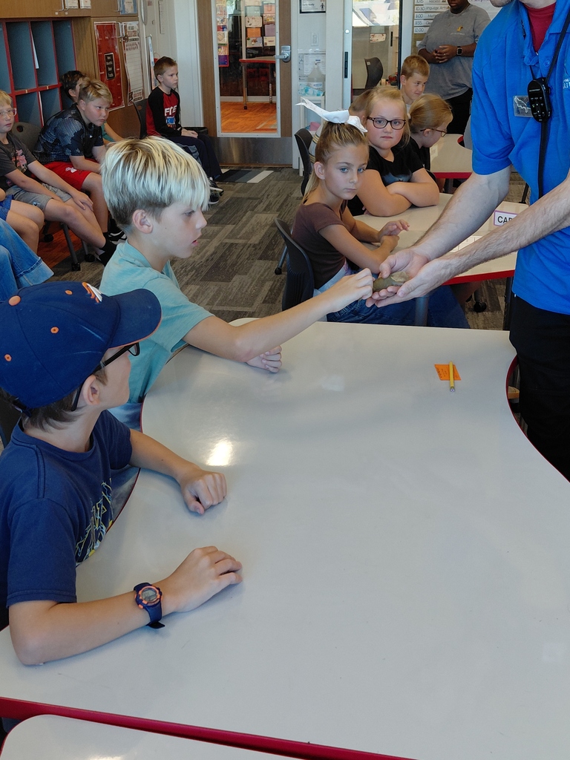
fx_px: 549
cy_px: 380
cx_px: 285
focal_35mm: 25
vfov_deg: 69.4
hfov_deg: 54.9
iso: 125
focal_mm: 4.69
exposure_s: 1/120
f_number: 1.8
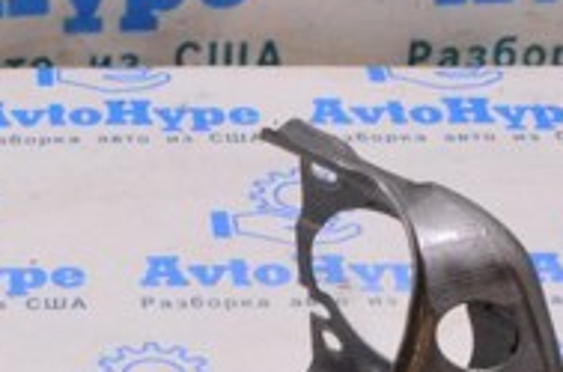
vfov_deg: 10.9
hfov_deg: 16.4
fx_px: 1903
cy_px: 498
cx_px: -21
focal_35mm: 122
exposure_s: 1/40
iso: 6400
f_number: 25
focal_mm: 24
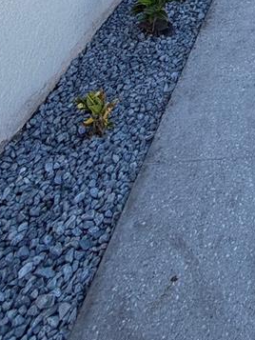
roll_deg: +1.5
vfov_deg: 27.1
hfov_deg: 25.4
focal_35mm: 47
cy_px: -179
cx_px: 353
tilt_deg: -5.5
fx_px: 461
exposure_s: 1/482
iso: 64
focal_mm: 2.22
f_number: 2.2
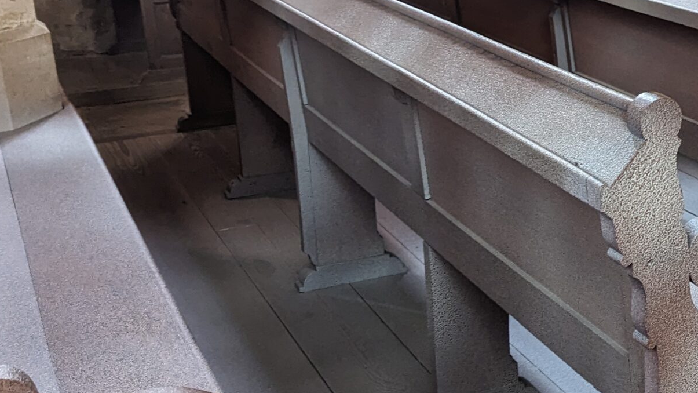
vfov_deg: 19.1
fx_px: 1166
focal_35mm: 63
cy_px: 166
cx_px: 685
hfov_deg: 31.1
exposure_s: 1/115
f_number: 1.85
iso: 1471
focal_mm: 6.81
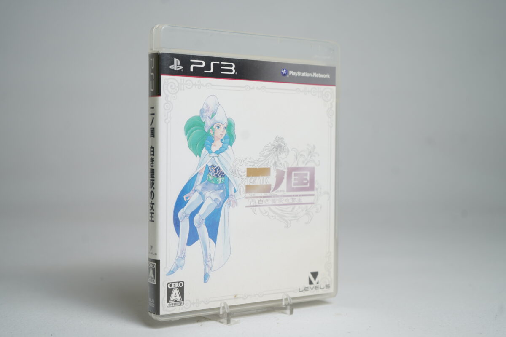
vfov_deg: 27.0
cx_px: 253
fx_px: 703
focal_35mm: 50
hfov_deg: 39.6
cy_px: 168
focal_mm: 50
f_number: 4.5
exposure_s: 1/60
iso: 160
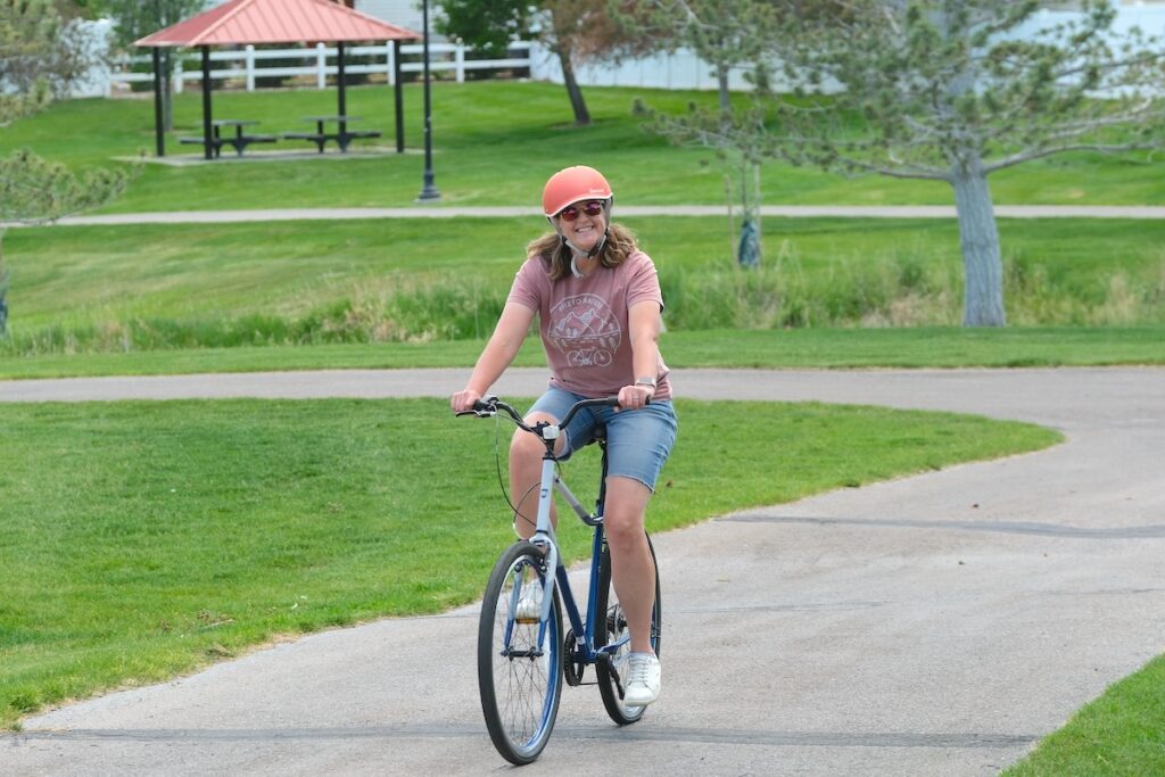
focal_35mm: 99
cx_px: 582
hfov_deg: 20.6
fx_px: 3204
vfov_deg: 13.8
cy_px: 388
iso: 125
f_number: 4
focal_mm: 66
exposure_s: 1/240
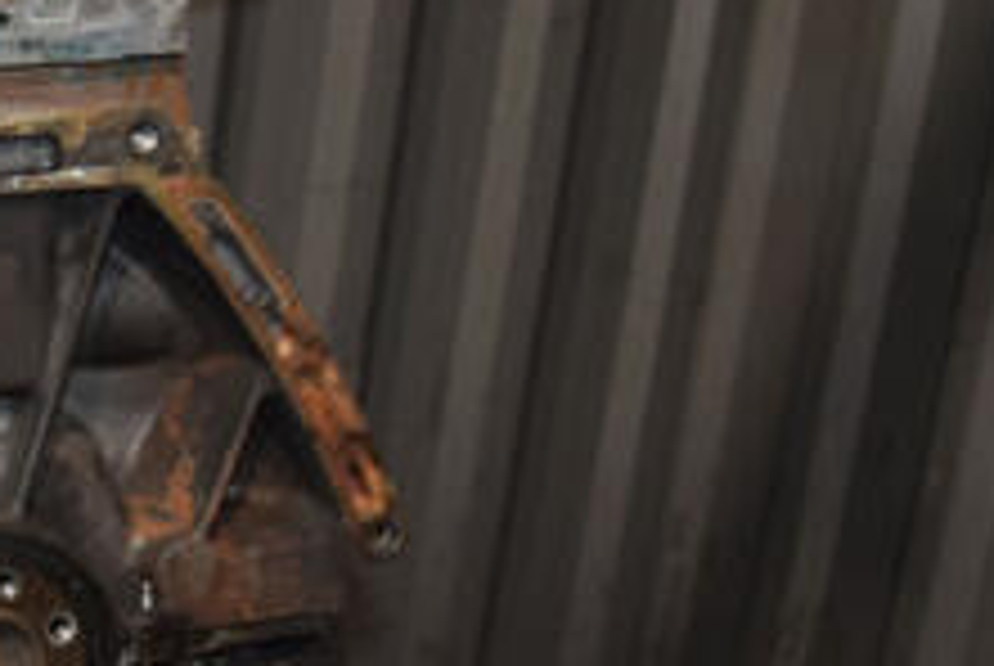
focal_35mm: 85
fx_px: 2360
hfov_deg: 22.1
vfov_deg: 16.1
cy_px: 306
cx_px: -184
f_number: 5
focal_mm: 21
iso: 800
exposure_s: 1/60
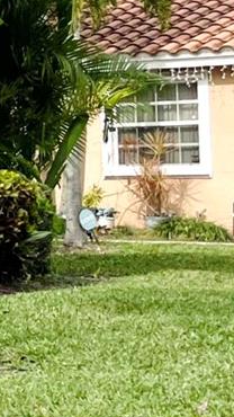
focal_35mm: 157
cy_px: 90
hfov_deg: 6.5
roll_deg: -0.2
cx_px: -639
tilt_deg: +4.6
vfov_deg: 13.6
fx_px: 1733
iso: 50
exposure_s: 1/4651
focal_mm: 5.1
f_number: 1.6
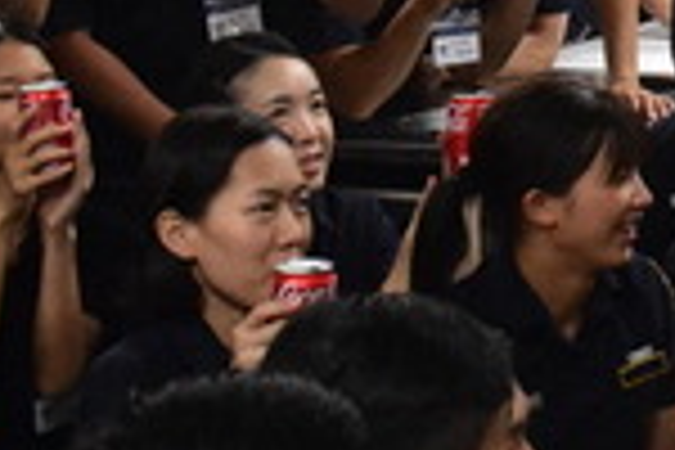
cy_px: -178
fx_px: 2887
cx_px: 1017
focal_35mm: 154
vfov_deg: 8.7
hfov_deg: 12.6
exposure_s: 1/200
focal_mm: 22
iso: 6400
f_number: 7.1
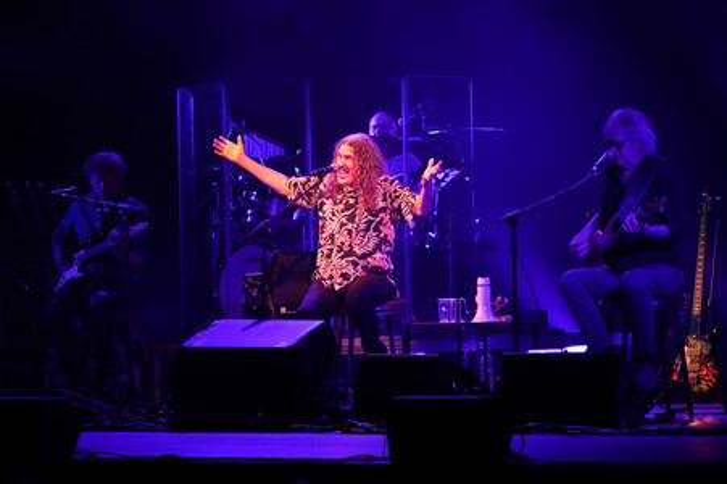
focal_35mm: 114
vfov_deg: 12.0
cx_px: 364
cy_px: 242
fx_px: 2300
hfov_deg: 18.0
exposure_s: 1/250
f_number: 5
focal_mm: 114
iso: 1600
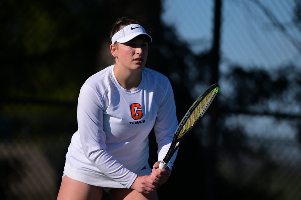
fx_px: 2508
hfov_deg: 6.9
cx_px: 150
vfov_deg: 4.6
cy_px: 100
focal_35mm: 300
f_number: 2.8
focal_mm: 300
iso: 64
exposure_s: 1/2000
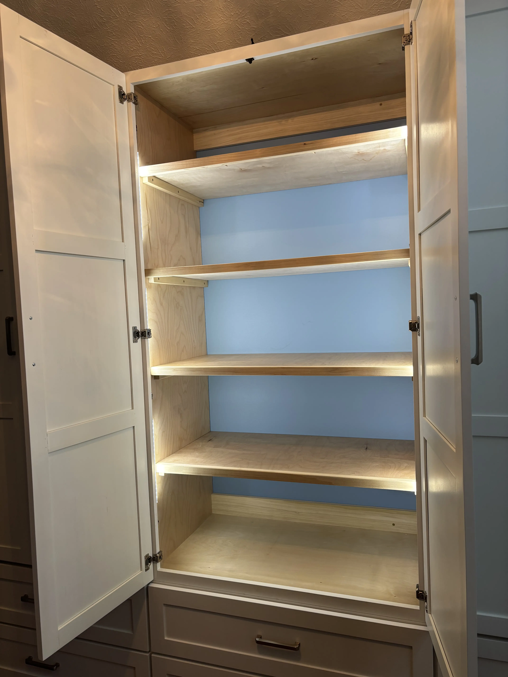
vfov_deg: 67.3
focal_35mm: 26
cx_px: 254
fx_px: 509
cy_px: 338
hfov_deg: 53.1
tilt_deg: -4.1
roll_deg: +2.0
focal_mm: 5.96
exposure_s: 1/60
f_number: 1.6
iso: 80
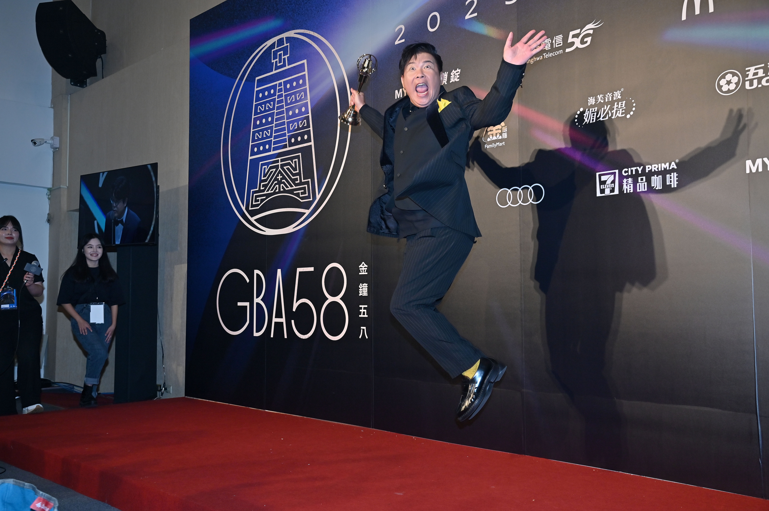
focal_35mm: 35
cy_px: 256
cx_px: 384
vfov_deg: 37.8
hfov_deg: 54.5
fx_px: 747
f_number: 7.1
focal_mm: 35
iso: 400
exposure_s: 1/200
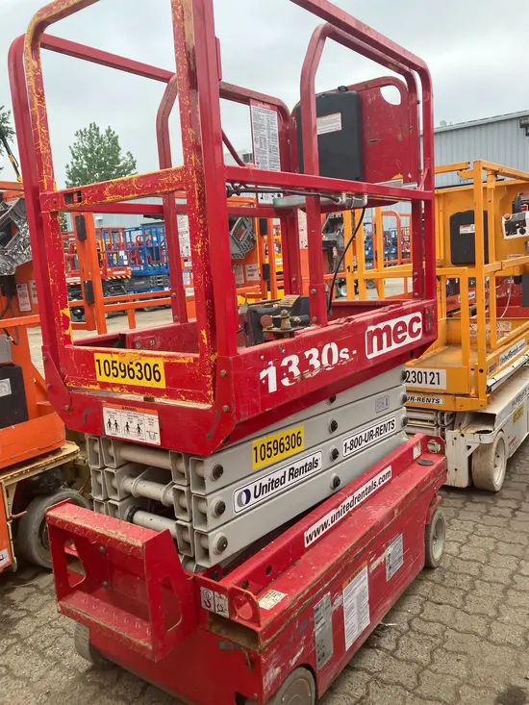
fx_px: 570
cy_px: 352
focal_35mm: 28
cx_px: 264
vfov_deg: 63.4
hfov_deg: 49.8
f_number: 1.8
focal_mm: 3.99
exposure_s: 1/349
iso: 32
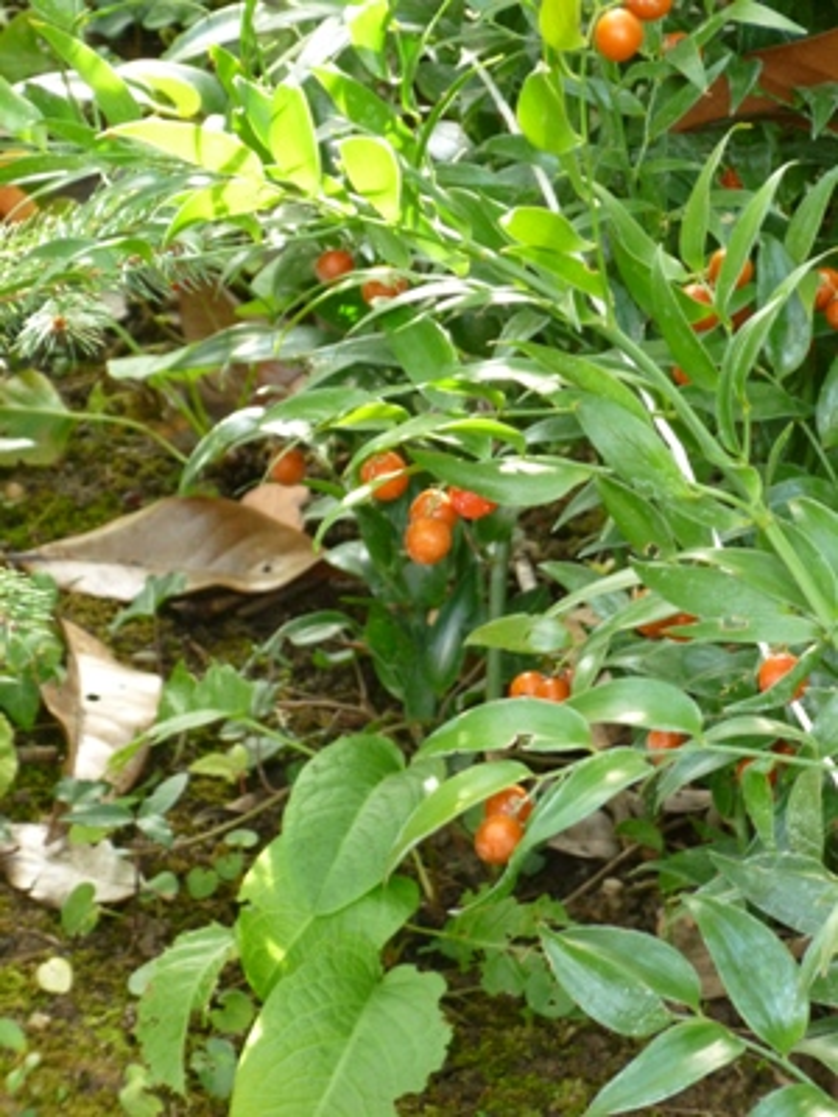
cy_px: 558
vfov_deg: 8.8
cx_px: 419
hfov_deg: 6.6
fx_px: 7230
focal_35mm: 224
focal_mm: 40
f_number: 5.9
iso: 400
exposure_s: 1/40
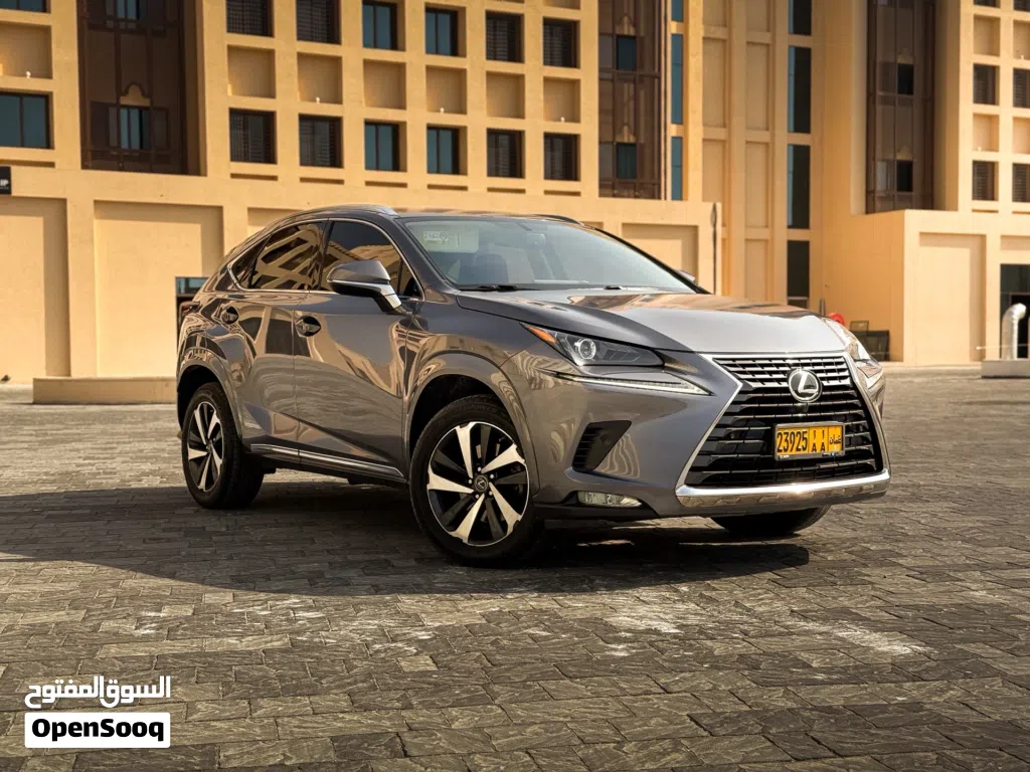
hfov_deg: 39.7
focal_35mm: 48
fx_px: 1428
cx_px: 515
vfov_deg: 30.3
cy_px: 386
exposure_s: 1/7100
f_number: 1.8
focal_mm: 6.76
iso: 100
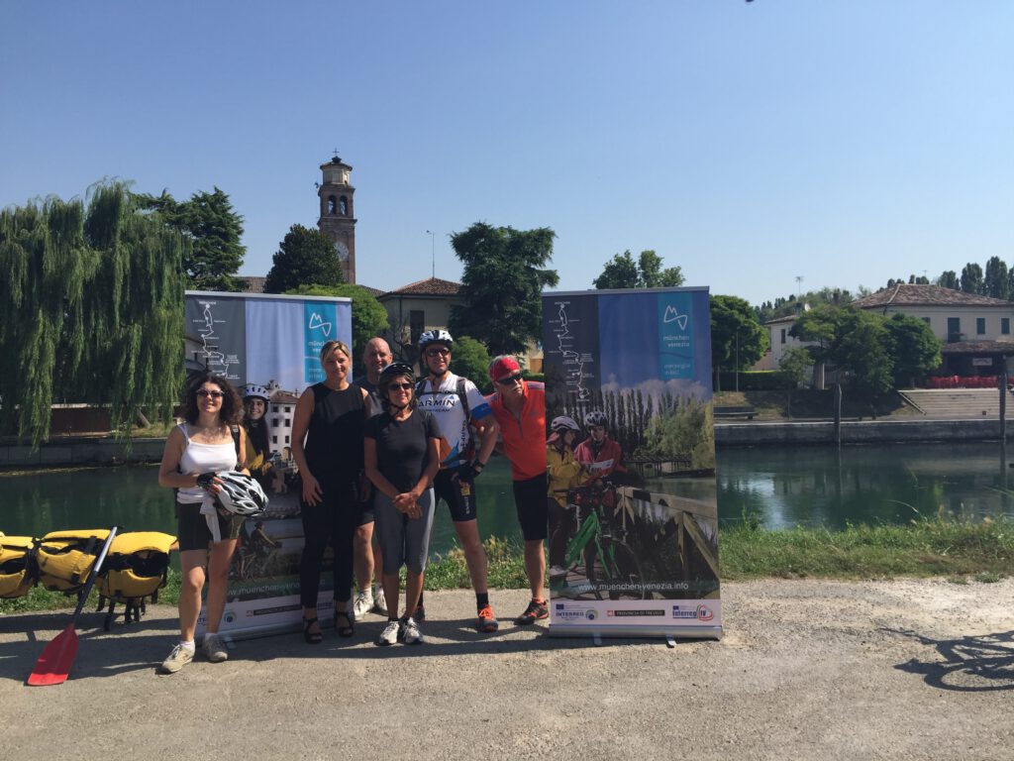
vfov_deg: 48.2
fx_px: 849
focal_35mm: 29
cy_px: 380
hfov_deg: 61.7
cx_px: 507
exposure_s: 1/2198
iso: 32
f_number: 2.2
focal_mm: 4.15
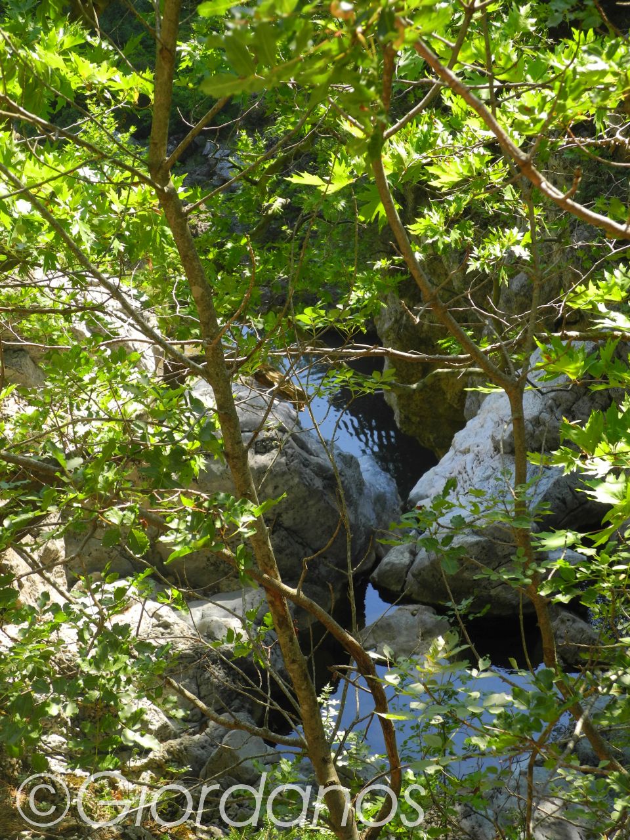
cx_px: 315
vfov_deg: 28.6
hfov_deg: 21.6
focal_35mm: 68
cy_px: 420
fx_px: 1650
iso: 100
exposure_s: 1/200
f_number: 4
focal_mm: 14.5
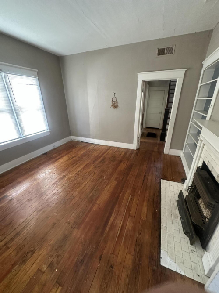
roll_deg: +1.0
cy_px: 146
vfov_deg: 102.1
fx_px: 118
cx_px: 110
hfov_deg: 85.7
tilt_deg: -21.6
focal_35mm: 14
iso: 400
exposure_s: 1/60
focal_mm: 2.22
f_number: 2.2
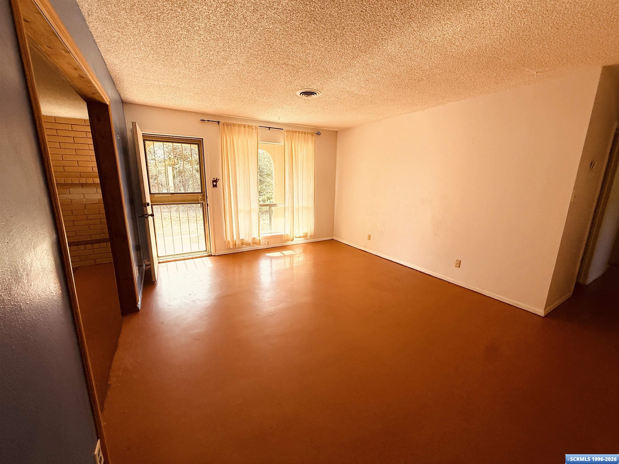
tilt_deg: -11.0
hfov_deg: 102.1
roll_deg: -0.6
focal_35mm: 14
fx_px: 250
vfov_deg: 85.7
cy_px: 232
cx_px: 310
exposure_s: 1/276
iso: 64
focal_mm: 2.22
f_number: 2.2
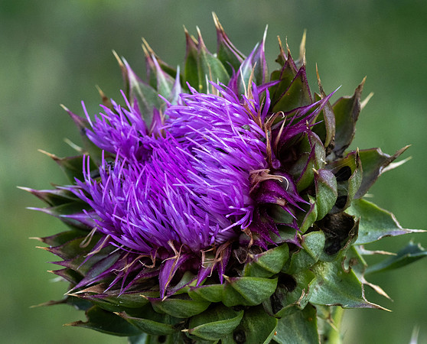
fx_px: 1589
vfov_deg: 12.4
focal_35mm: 125
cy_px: 172
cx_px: 198
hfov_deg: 15.3
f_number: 9
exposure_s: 1/125
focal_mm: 60
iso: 640
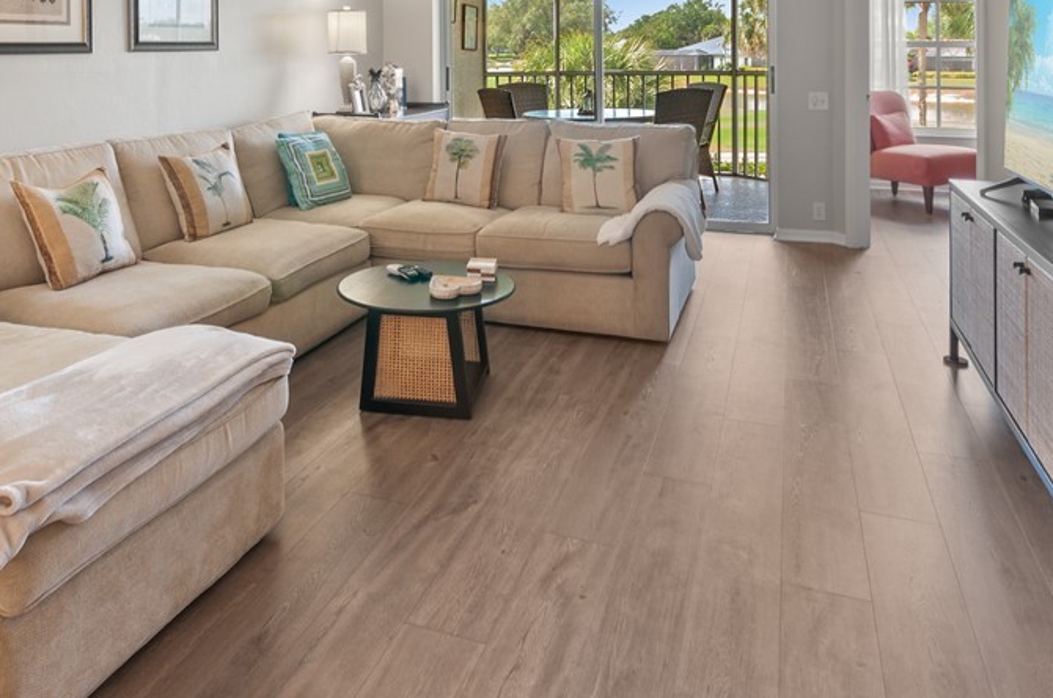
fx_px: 783
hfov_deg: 67.5
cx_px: 451
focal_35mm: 27
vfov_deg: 45.8
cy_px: 149
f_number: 8
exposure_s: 1.3
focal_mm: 11
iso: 200
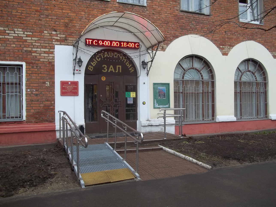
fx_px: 255
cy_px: 104
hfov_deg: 56.8
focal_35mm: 32
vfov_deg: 44.2
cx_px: 138
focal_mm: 5.7
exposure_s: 1/80
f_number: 2.9
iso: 64
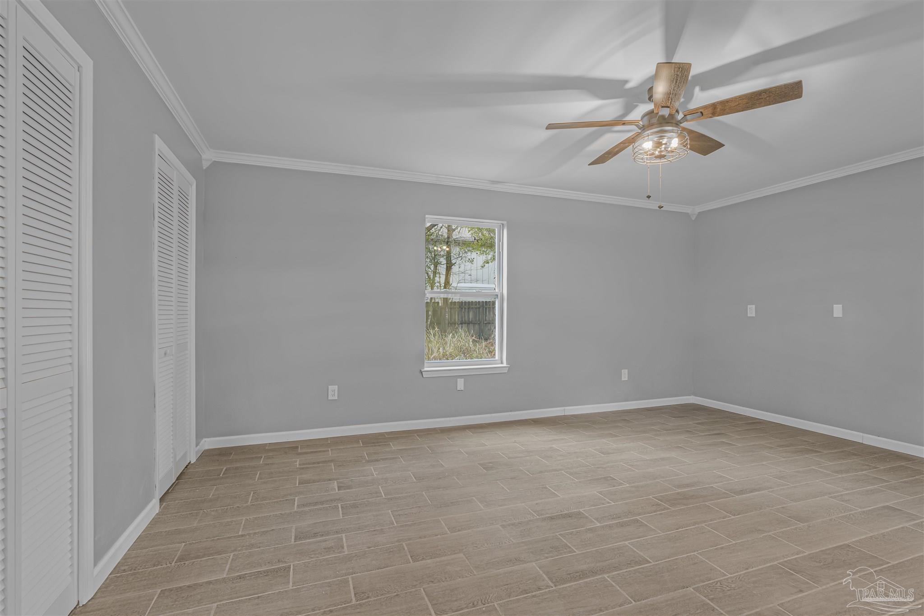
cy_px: 308
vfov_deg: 73.7
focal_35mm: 16
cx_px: 462
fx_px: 411
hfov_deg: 96.7
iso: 500
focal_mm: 16
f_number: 10
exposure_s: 2
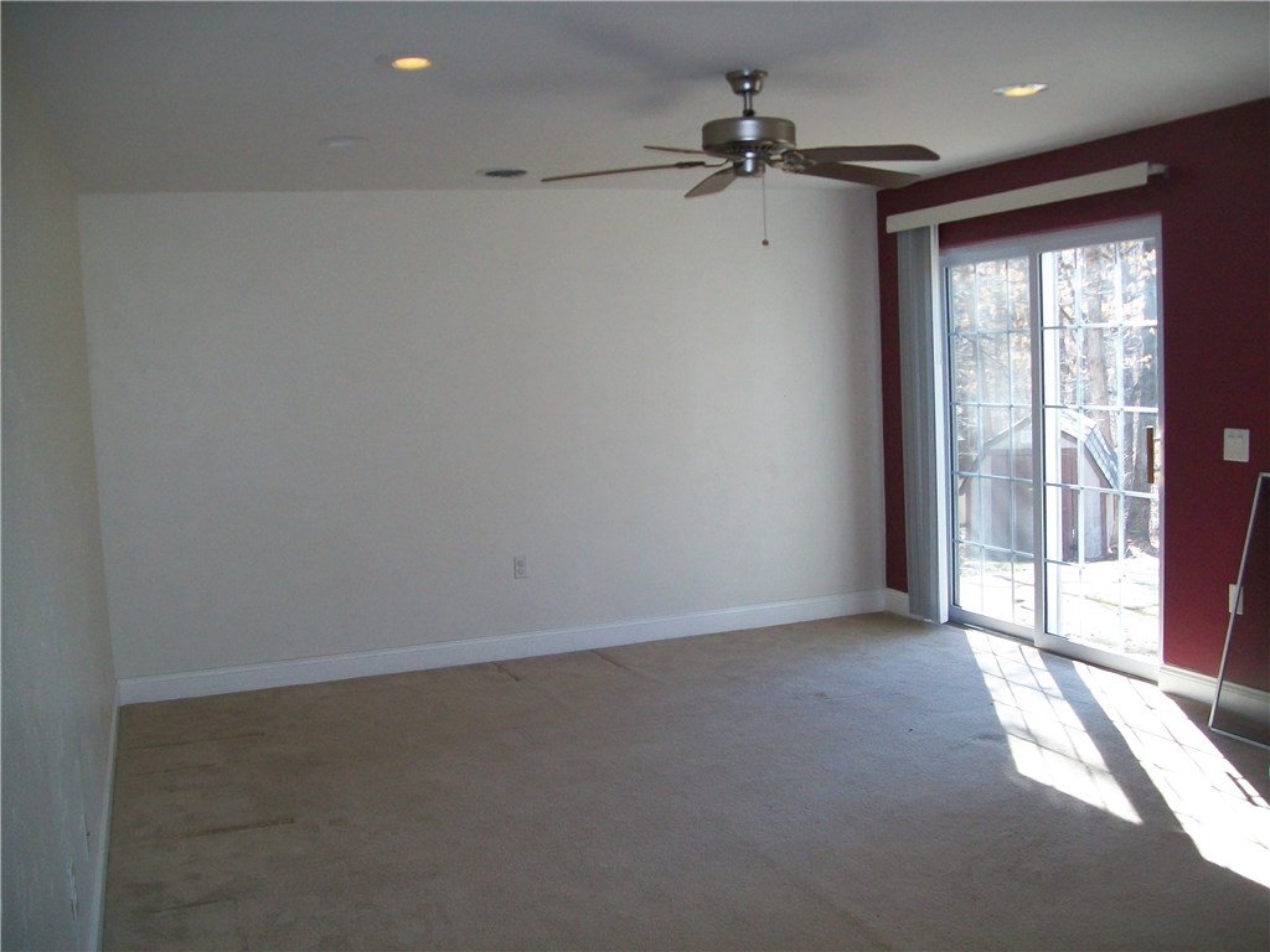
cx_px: 635
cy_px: 476
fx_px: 1247
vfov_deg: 41.8
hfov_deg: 54.0
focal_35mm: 34
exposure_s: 1/160
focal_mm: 6.1
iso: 160
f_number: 2.7
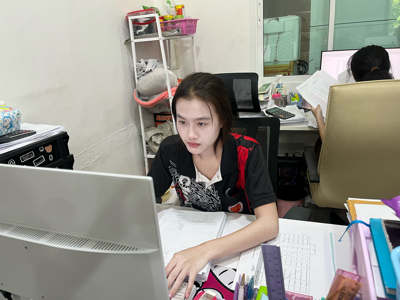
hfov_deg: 67.3
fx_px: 300
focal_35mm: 26
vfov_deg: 53.1
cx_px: 200
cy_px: 150
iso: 125
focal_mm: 5.1
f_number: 1.6
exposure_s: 1/50
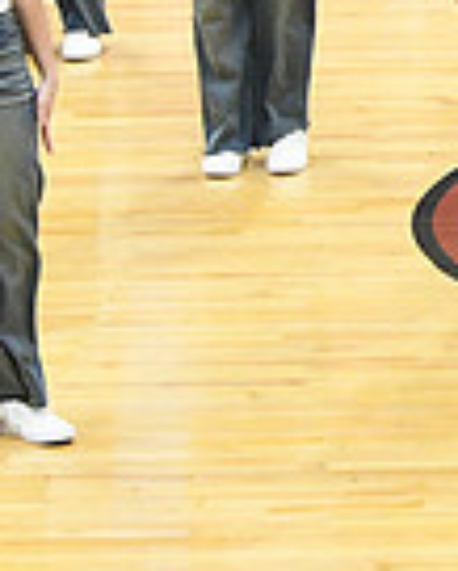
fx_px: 7125
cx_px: 1172
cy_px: -23
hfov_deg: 3.6
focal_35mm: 421
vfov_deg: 4.6
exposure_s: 1/250
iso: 5000
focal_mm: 70
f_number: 4
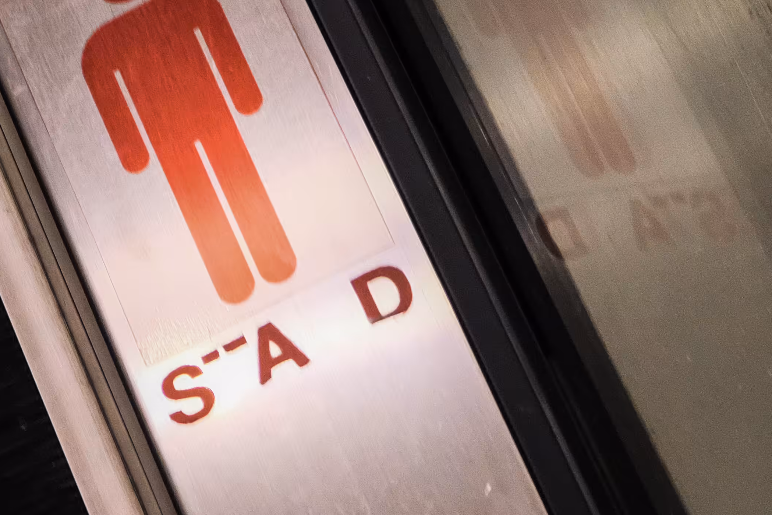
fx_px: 2637
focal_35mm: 123
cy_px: 300
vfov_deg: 11.1
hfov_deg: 16.5
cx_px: 101
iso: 4000
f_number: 3.2
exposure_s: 1/200
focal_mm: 28.9
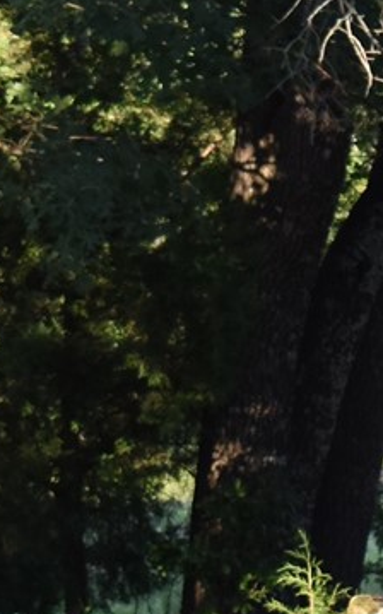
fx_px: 6504
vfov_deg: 5.4
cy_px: 482
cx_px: 1176
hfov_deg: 3.3
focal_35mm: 389
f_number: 5.6
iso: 320
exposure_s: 1/250
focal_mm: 42
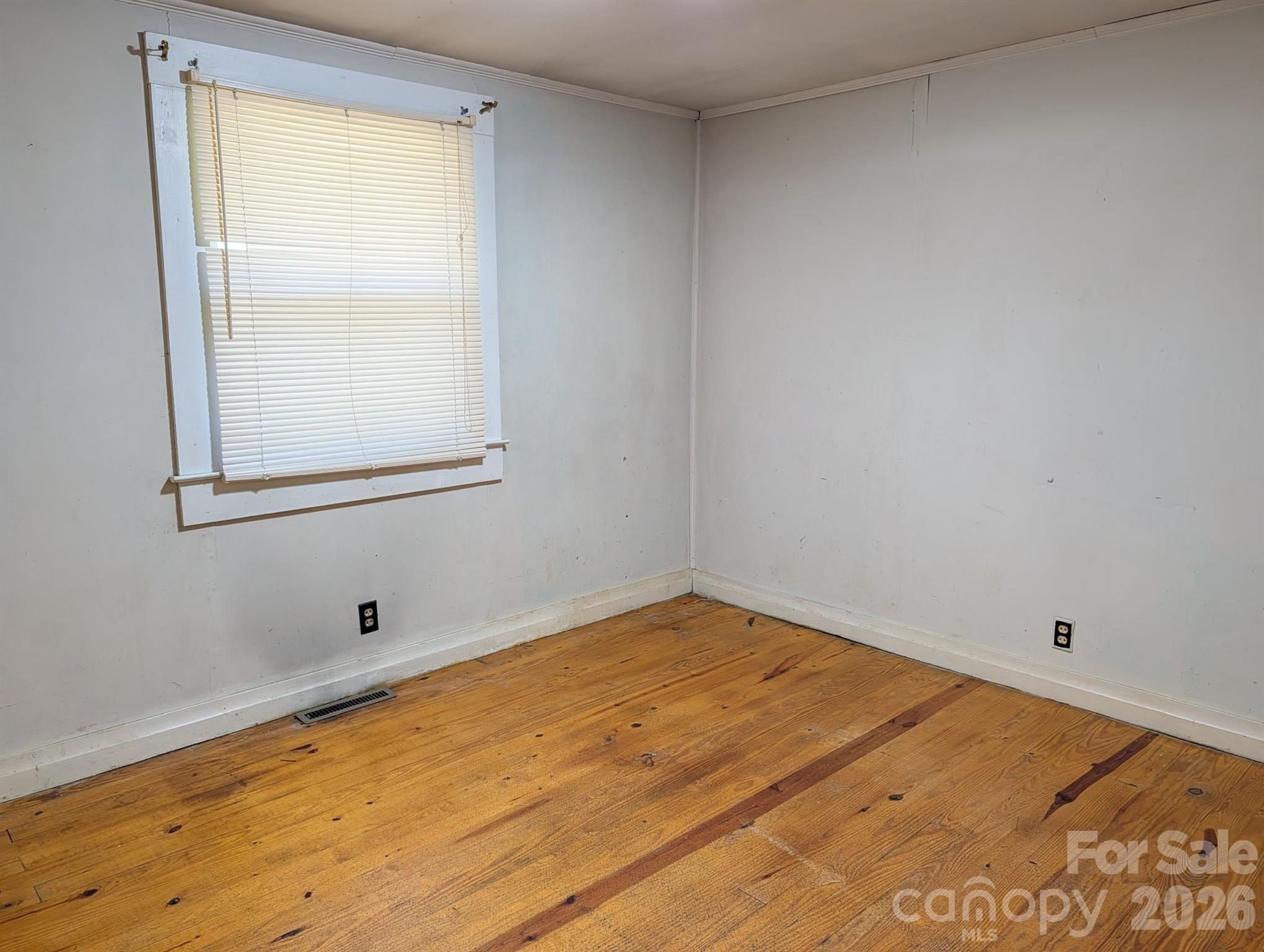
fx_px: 878
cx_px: 632
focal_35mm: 24
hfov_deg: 71.5
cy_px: 476
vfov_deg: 56.9
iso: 94
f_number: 1.68
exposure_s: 1/60
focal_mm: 6.9
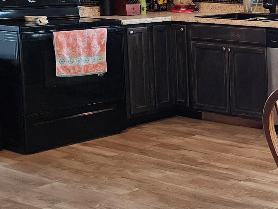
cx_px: 436
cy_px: 20
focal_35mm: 80
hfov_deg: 20.4
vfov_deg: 18.1
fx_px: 642
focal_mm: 6.4
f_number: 1.8
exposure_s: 1/120
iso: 320
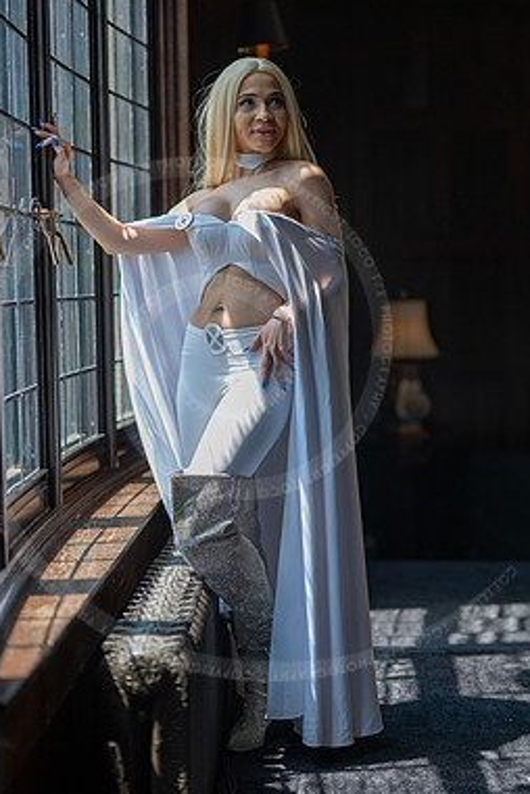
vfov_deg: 33.9
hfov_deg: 23.0
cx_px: 248
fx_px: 1303
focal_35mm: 59
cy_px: 411
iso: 125
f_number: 1.2
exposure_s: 1/1250
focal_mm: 50
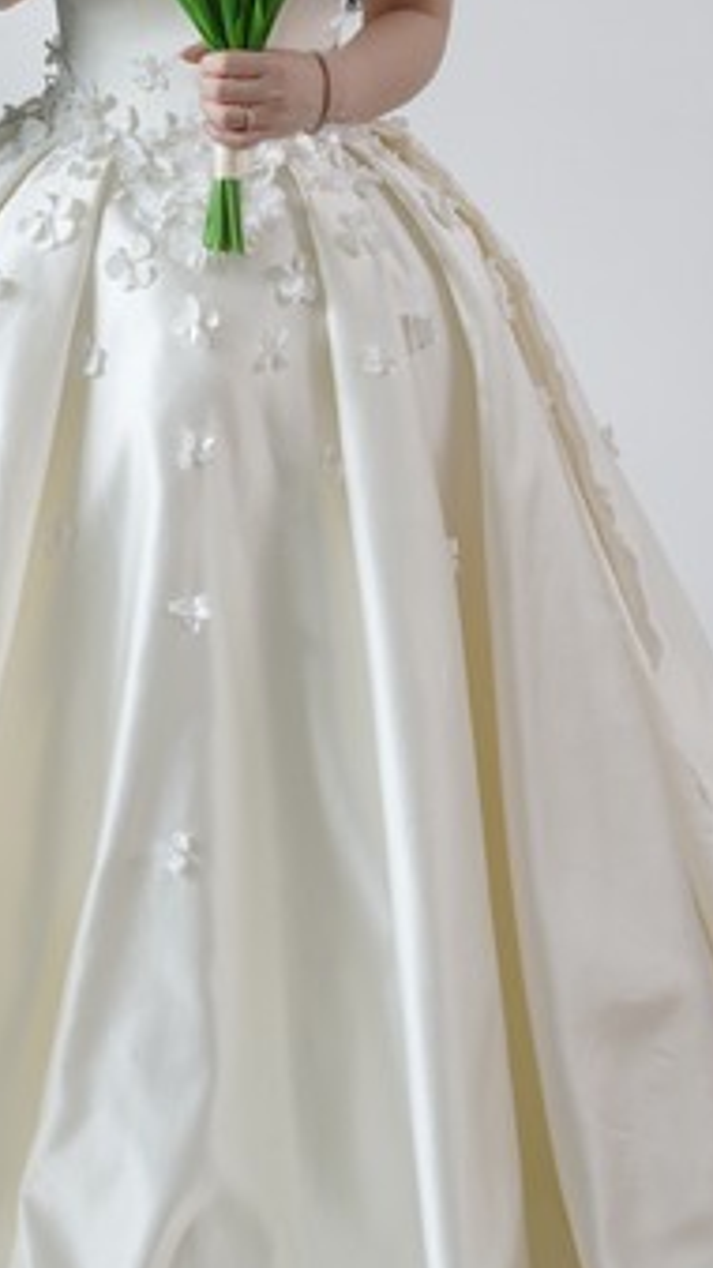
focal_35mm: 132
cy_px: 86
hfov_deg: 9.2
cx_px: 124
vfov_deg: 16.0
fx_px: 4443
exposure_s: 1/160
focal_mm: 47.4
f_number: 3.5
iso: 640
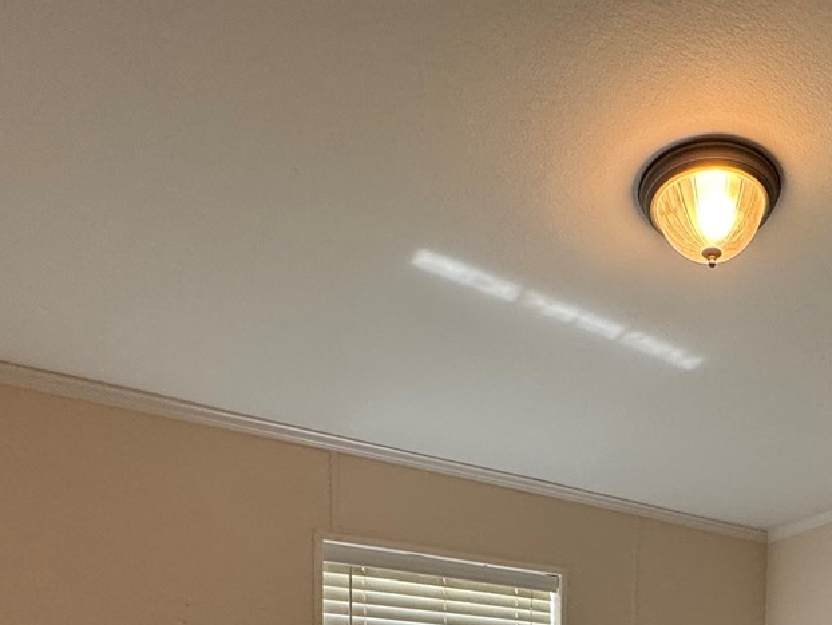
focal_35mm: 36
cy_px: 796
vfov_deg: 31.4
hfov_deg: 47.8
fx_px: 866
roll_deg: -2.2
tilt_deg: -6.0
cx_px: 693
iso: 160
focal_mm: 2.22
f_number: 2.2
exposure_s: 1/120
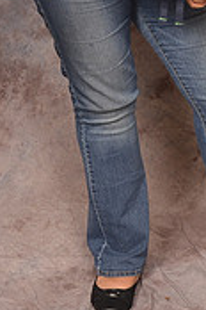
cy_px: -82
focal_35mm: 125
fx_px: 1070
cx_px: 165
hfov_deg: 11.0
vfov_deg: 15.7
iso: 200
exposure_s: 1/60
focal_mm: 25
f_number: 5.6
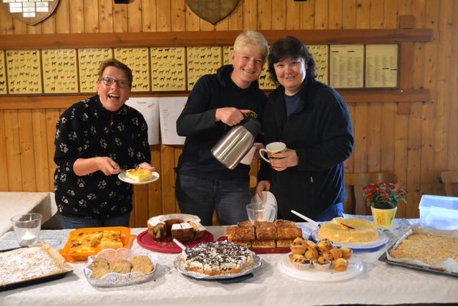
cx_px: 229
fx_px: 534
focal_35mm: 42
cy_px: 153
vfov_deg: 31.9
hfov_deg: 46.4
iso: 3200
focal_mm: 28
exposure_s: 1/30
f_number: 4
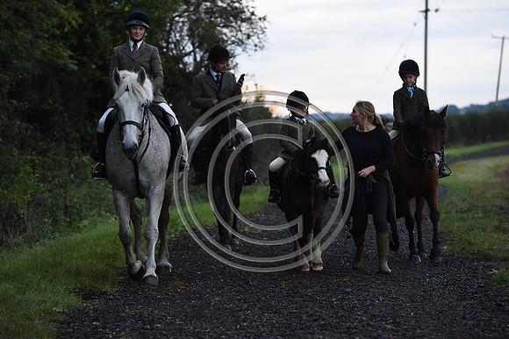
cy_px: 170
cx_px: 254
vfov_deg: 8.1
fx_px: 2402
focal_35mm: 170
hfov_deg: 12.1
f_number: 5
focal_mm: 170
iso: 3200
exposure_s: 1/500
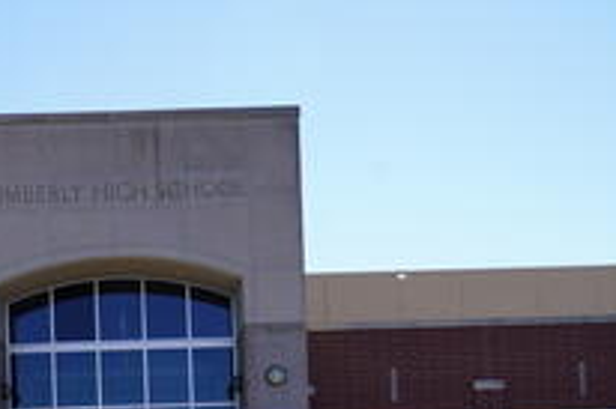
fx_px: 1316
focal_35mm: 77
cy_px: 472
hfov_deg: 26.1
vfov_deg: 17.0
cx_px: 176
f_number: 5
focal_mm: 33
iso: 100
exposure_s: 1/500
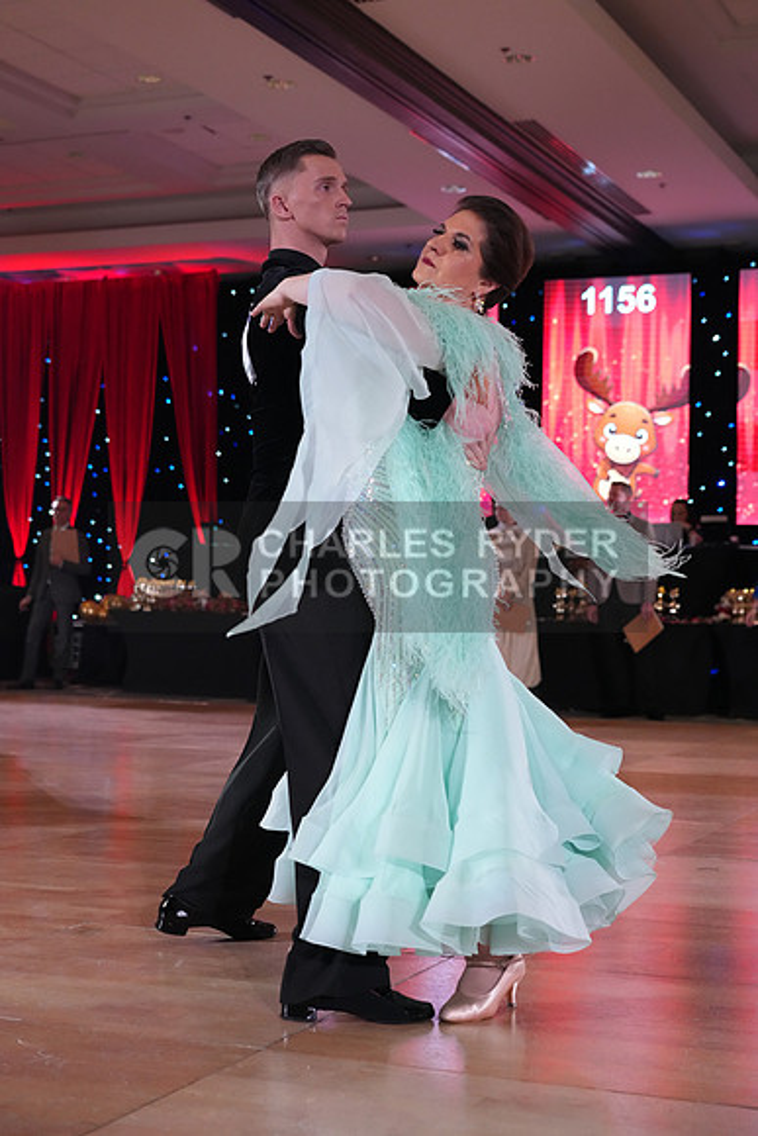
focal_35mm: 54
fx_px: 1704
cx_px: 379
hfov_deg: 25.1
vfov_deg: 36.9
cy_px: 568
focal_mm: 54
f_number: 4
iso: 4000
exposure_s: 1/500
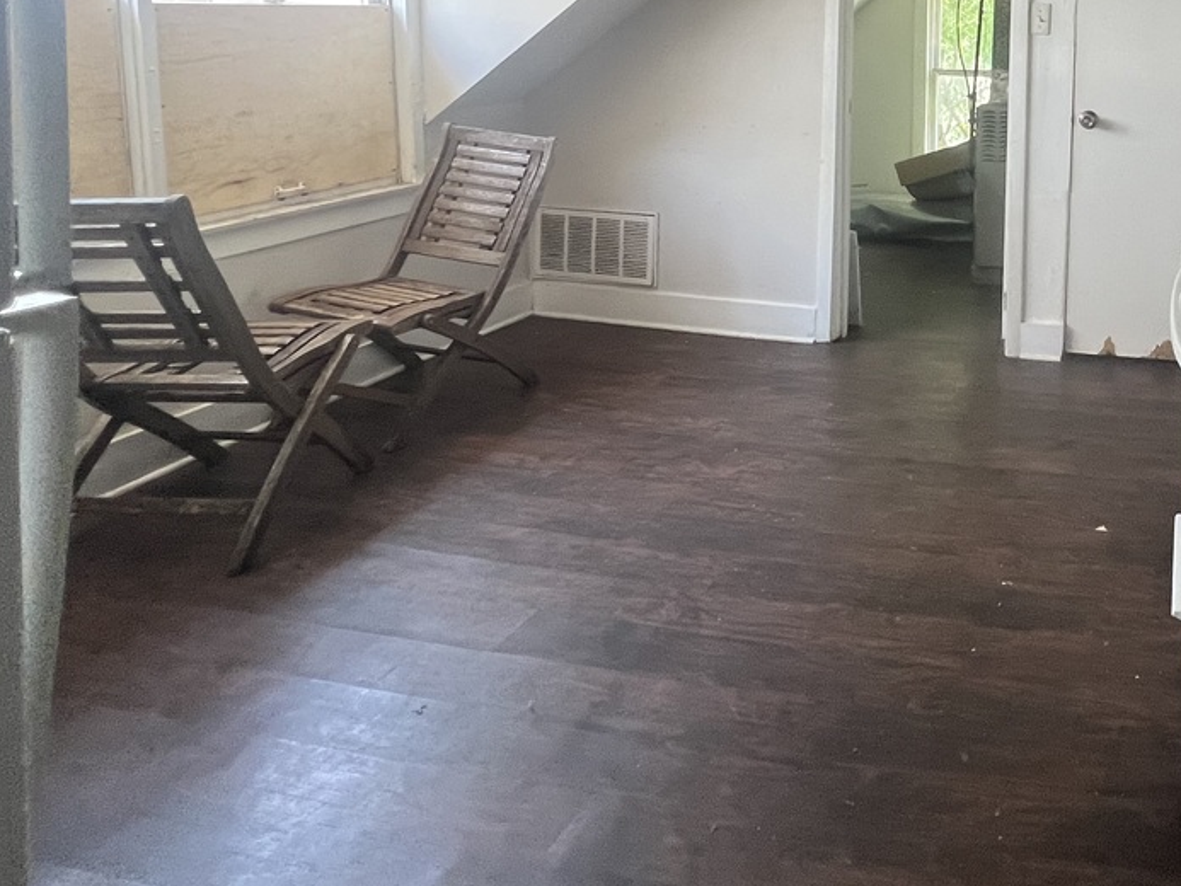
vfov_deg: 47.1
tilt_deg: -6.0
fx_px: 921
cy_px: 116
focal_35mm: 27
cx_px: 1089
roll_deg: -0.1
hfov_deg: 55.5
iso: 250
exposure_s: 1/71
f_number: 1.8
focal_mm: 1.57
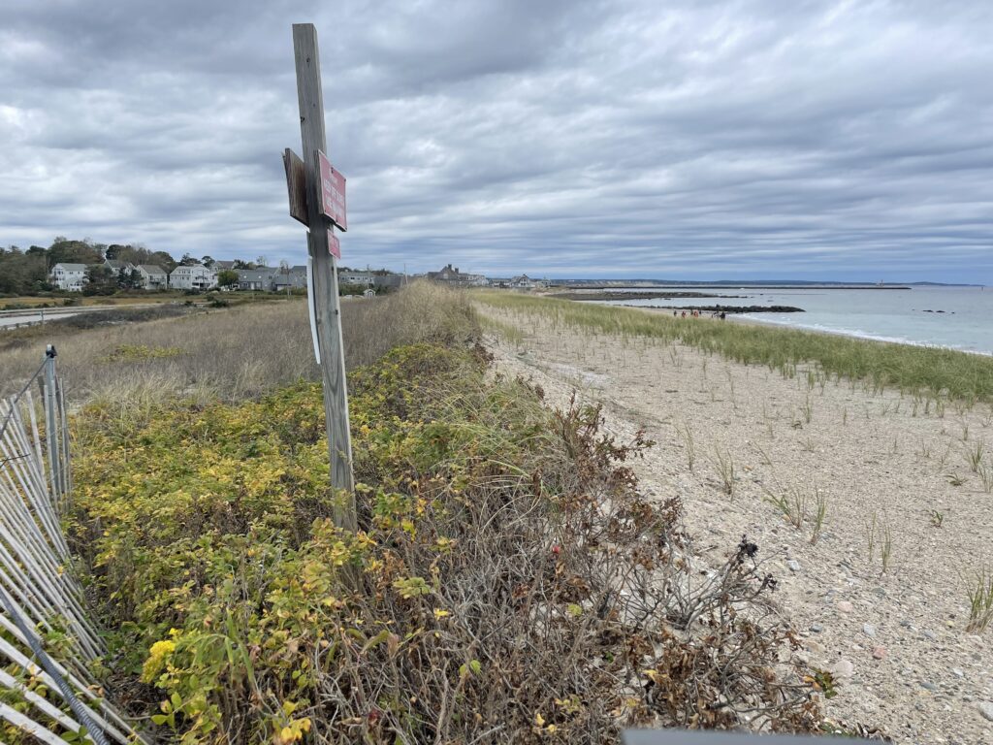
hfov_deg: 67.3
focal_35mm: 26
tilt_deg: -7.4
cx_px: 496
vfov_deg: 53.1
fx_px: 746
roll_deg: -0.4
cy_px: 372
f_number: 1.6
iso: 32
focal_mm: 4.2
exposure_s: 1/1473
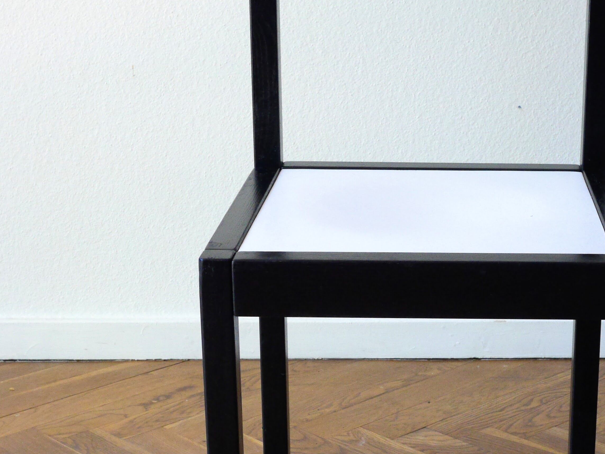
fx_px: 1398
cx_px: 413
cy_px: 292
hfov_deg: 24.3
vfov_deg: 18.4
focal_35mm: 80
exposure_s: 1/60
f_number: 6.3
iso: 1600
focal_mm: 20
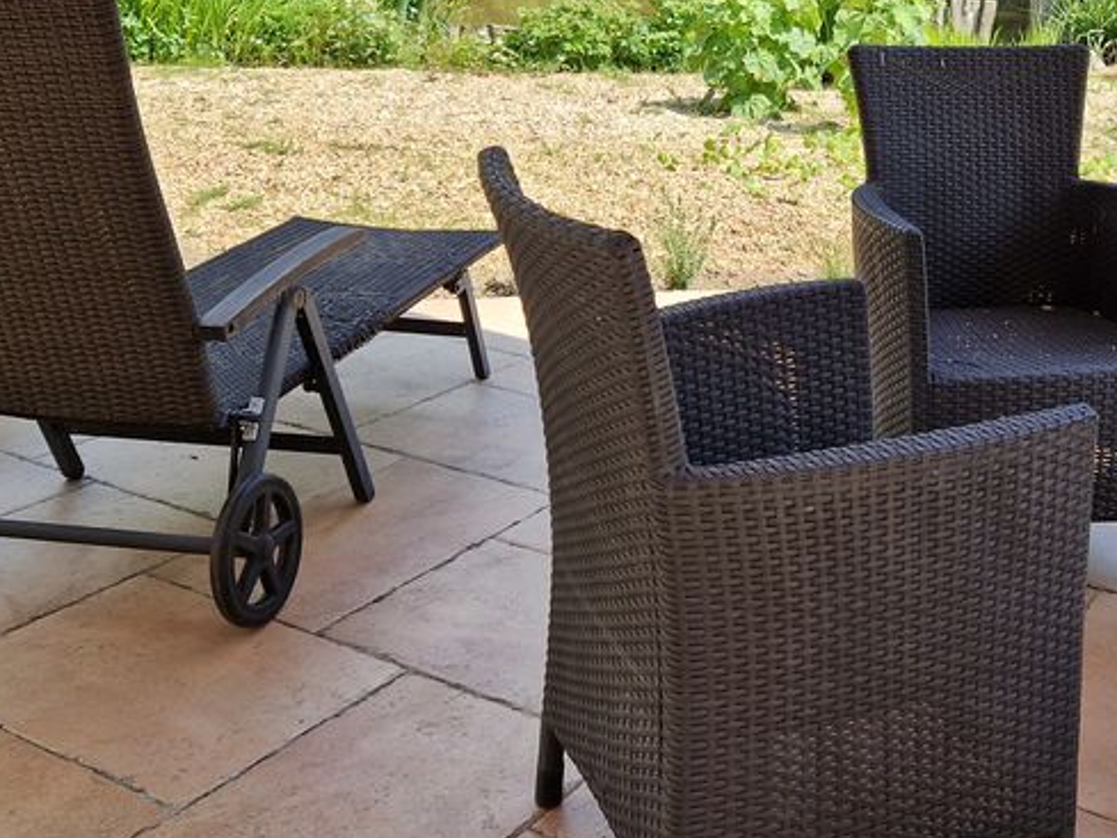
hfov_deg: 39.2
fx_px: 1517
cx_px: 859
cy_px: 206
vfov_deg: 30.4
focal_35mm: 47
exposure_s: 1/718
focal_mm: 5.4
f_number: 1.8
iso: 50
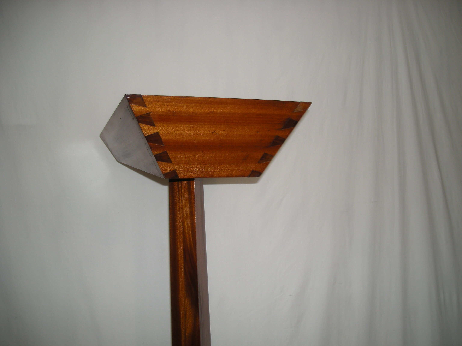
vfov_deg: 40.7
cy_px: 173
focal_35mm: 35
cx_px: 231
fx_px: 467
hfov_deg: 52.6
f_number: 2.8
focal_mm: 5.7
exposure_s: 1/54.5
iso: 50
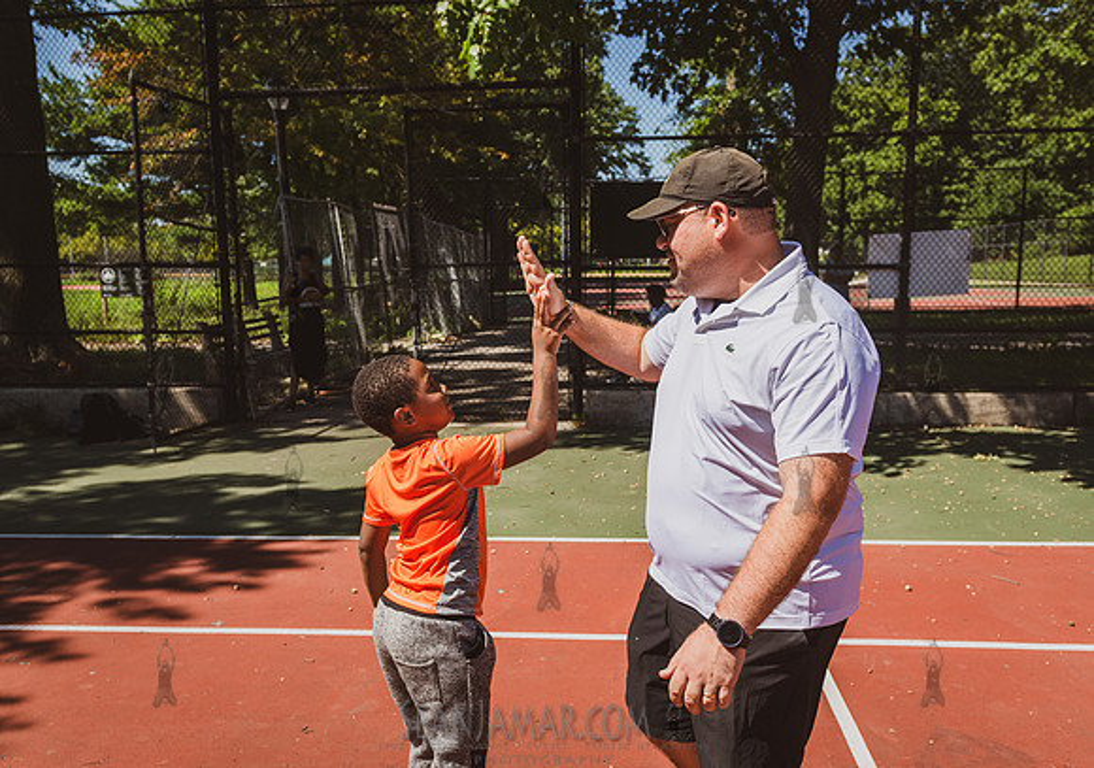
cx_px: 529
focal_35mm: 30
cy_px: 393
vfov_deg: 44.9
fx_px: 929
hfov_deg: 61.0
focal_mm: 24
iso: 200
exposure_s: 1/3200
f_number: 3.5
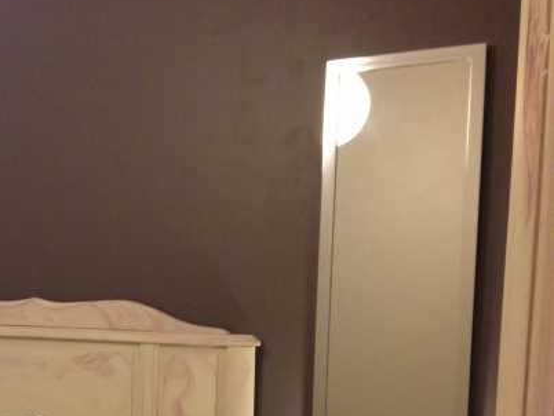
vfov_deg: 23.1
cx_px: 34
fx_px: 993
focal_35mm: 62
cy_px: 370
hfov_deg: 29.6
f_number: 2.4
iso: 200
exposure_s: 1/20
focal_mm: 4.13
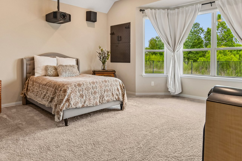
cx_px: 124
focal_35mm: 24
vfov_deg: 51.6
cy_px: 48
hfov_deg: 73.7
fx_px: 161
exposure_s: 1/50
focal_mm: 10
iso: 400
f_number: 8
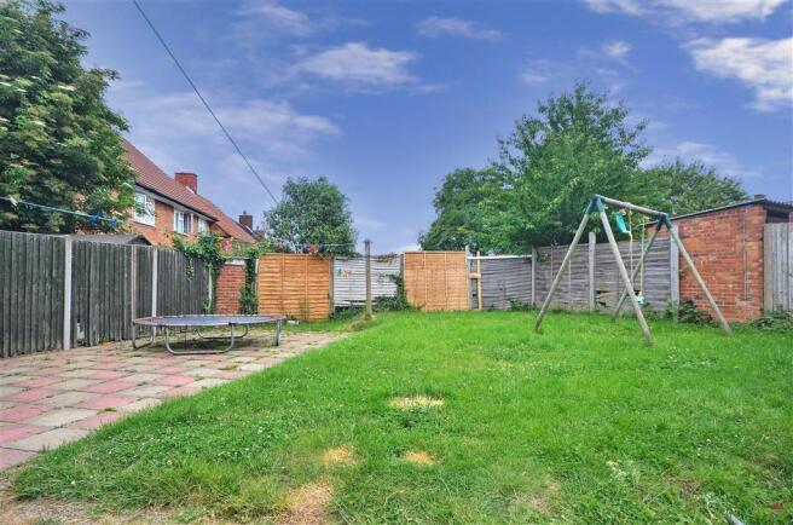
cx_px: 396
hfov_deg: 81.3
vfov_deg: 59.2
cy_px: 262
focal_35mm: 21
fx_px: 461
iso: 200
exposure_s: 1/60
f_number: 10
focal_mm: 14
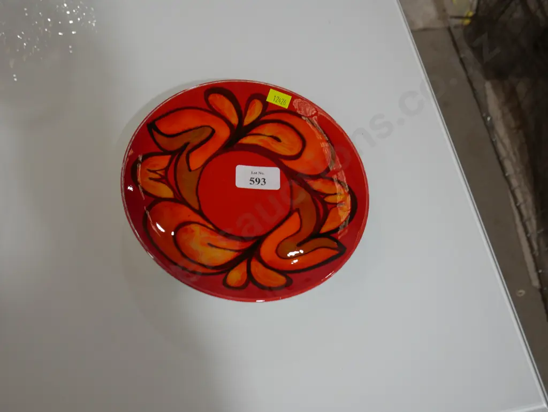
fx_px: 634
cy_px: 206
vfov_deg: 36.0
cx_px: 274
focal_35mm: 40
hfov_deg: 46.8
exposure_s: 1/60
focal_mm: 20
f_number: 4.4
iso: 200
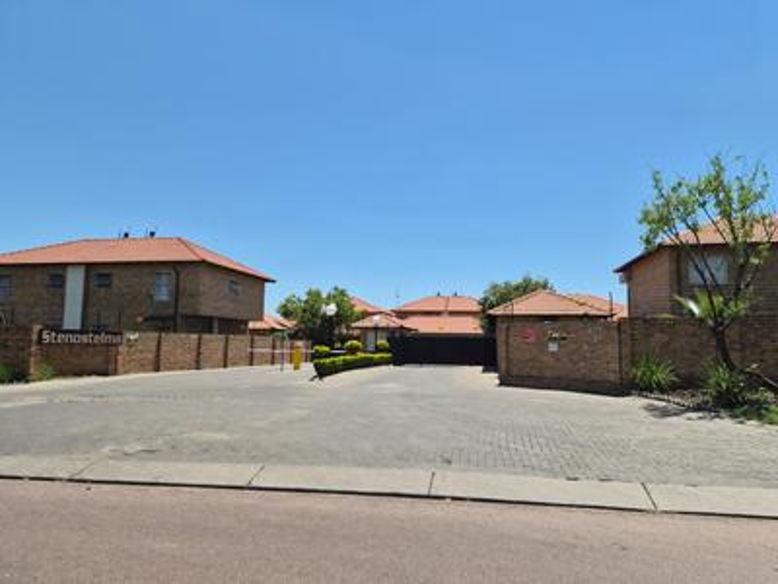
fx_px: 517
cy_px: 292
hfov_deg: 73.9
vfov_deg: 58.9
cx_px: 389
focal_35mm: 23
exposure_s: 1/7008
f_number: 1.8
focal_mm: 5.4
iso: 80
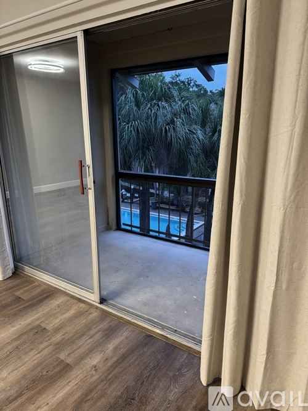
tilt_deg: -14.8
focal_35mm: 24
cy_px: 206
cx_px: 154
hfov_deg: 56.8
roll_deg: +0.1
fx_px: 285
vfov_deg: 71.6
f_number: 1.78
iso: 640
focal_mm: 6.76
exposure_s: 1/60
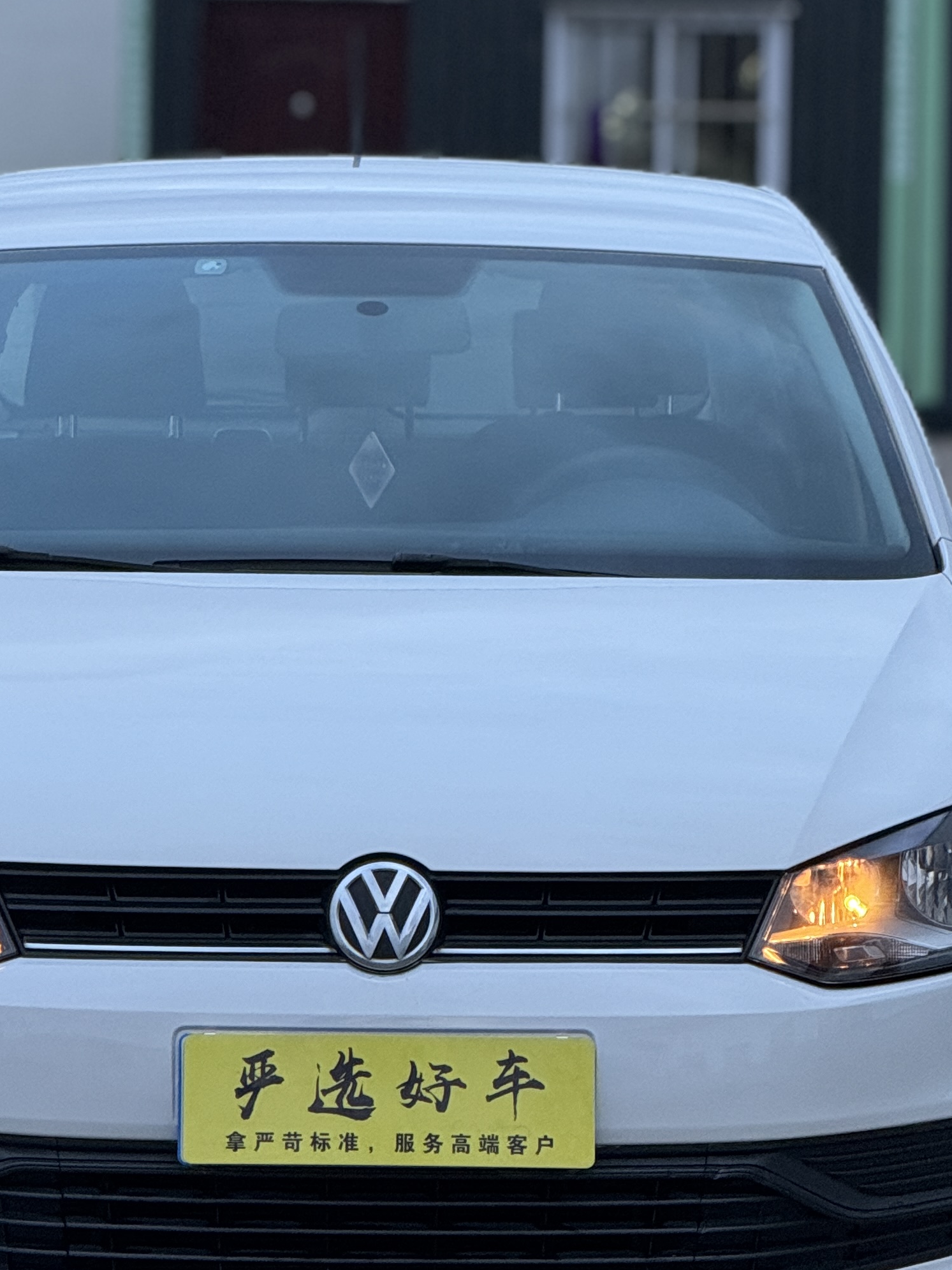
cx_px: 392
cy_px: 547
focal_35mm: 243
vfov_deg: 8.1
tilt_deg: -2.5
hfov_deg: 6.1
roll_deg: -0.3
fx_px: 8912
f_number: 2.8
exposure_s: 1/81
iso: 200
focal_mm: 15.66
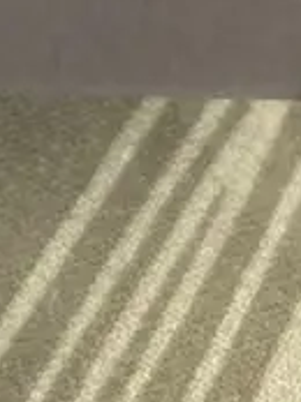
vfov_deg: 10.8
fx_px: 1918
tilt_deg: -78.8
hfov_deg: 8.0
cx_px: -519
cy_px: -427
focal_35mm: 165
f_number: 1.8
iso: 100
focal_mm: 3.99
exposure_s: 1/50
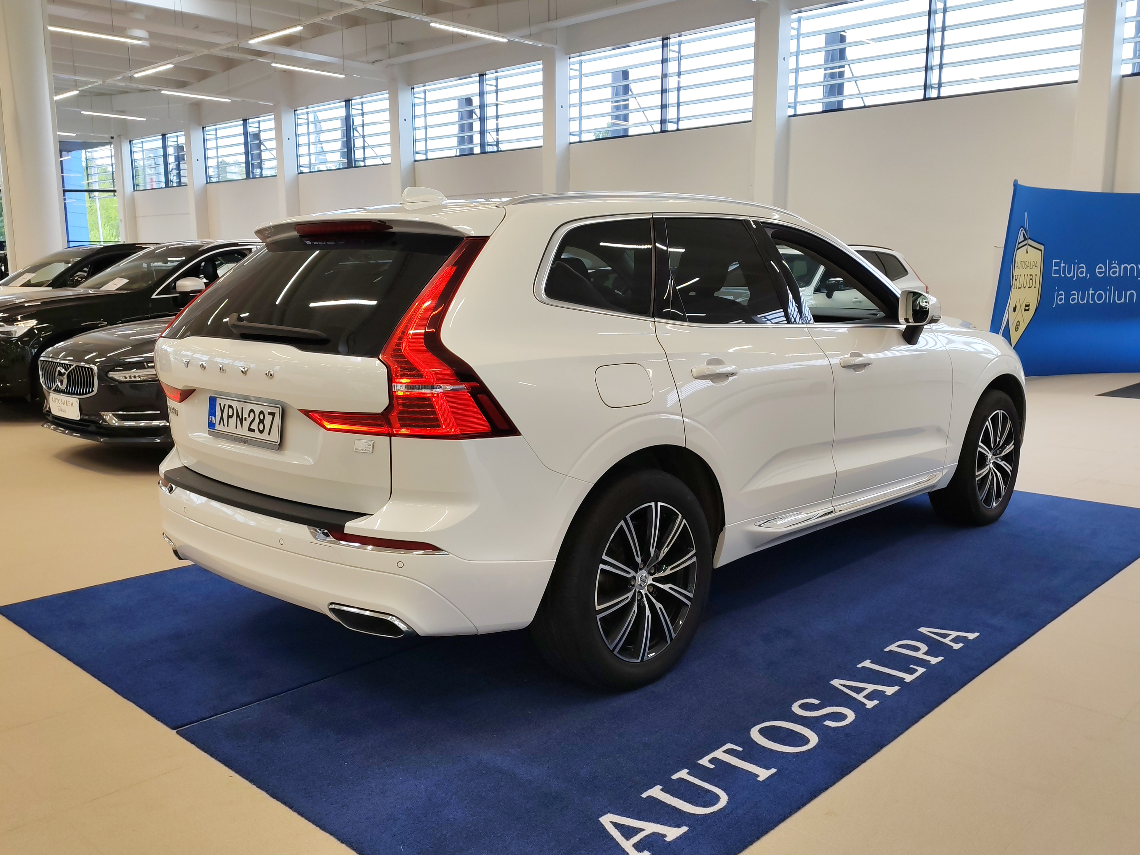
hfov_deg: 58.4
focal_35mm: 31
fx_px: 1021
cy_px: 428
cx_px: 570
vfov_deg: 45.4
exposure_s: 1/100
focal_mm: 6.12
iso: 100
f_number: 1.9
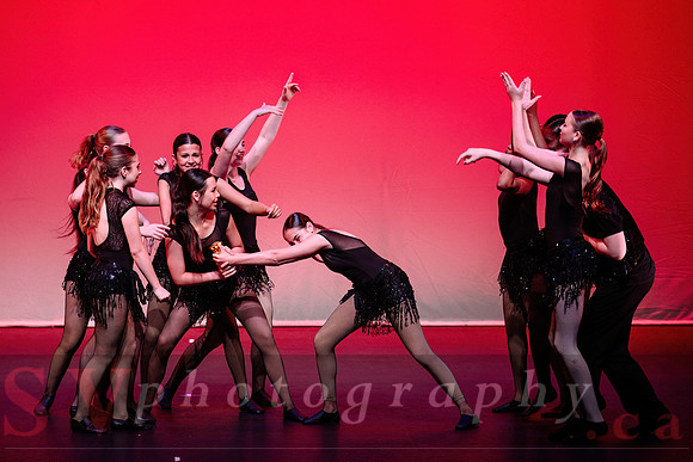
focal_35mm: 160
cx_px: 284
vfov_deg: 8.6
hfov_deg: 12.8
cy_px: 272
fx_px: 3087
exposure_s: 1/640
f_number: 2.8
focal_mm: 135
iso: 1250
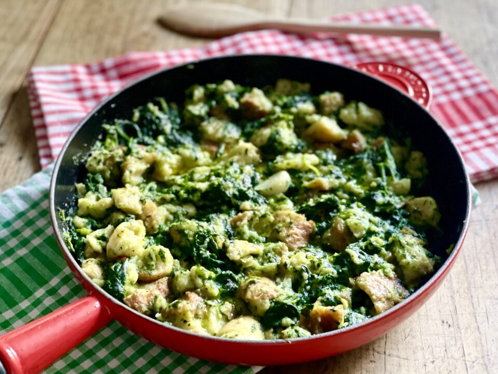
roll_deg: -0.7
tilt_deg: -43.0
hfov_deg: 30.3
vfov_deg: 22.9
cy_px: 187
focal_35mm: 64
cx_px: 249
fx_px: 921
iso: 400
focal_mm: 7.5
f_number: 2.2
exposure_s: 1/29
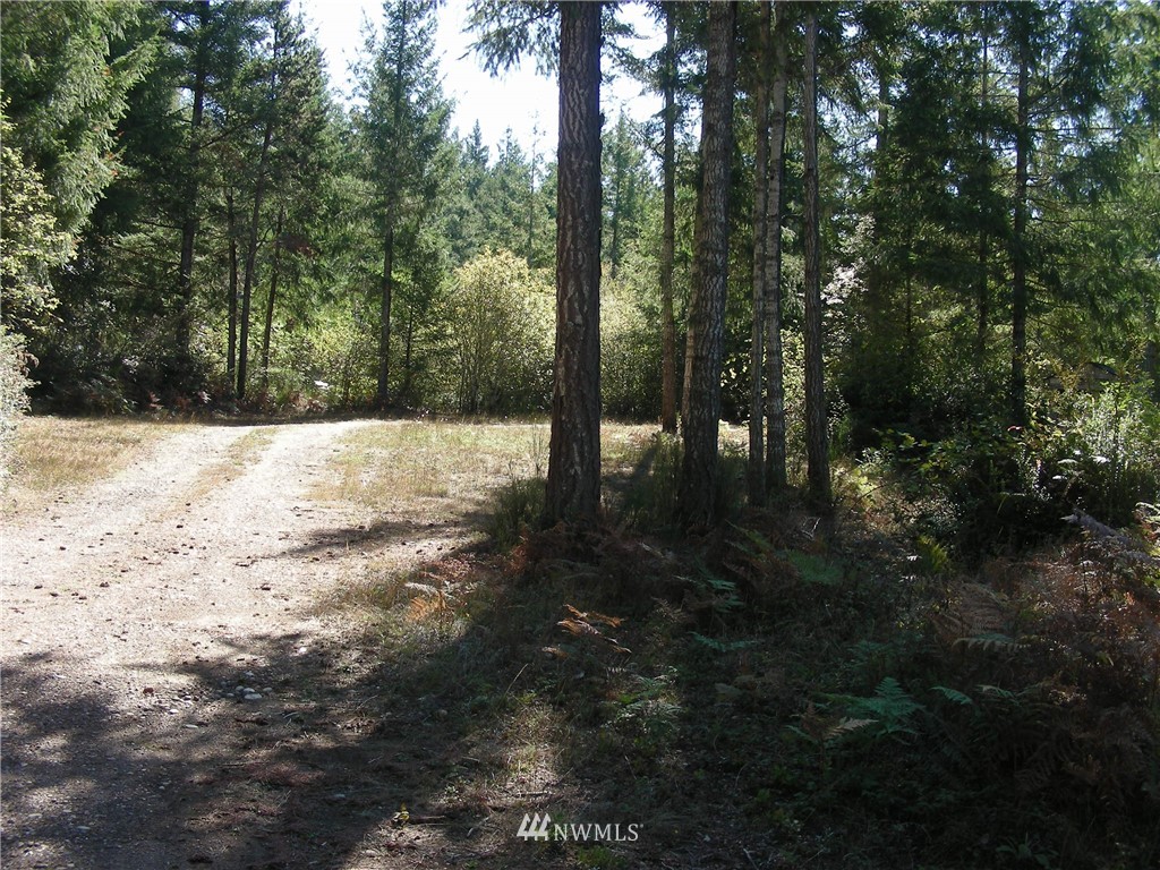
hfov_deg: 49.0
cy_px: 435
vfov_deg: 37.7
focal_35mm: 38
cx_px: 580
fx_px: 1273
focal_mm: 6.3
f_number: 4
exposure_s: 1/99.6
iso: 50
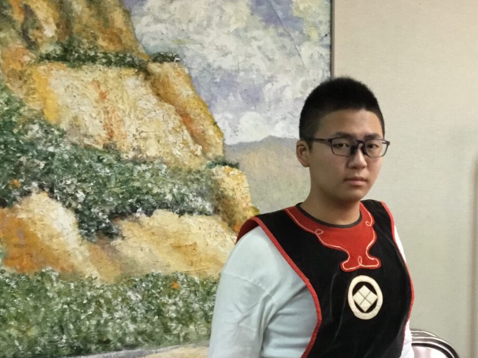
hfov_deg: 30.8
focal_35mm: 61
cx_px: 389
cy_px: 187
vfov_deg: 24.0
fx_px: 842
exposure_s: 1/30
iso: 125
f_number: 2.4
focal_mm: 3.3
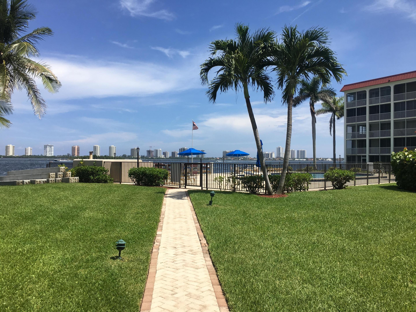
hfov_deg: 61.7
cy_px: 156
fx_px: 349
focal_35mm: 29
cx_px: 208
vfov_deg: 48.2
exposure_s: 1/2262
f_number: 2.2
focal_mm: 4.15
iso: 25
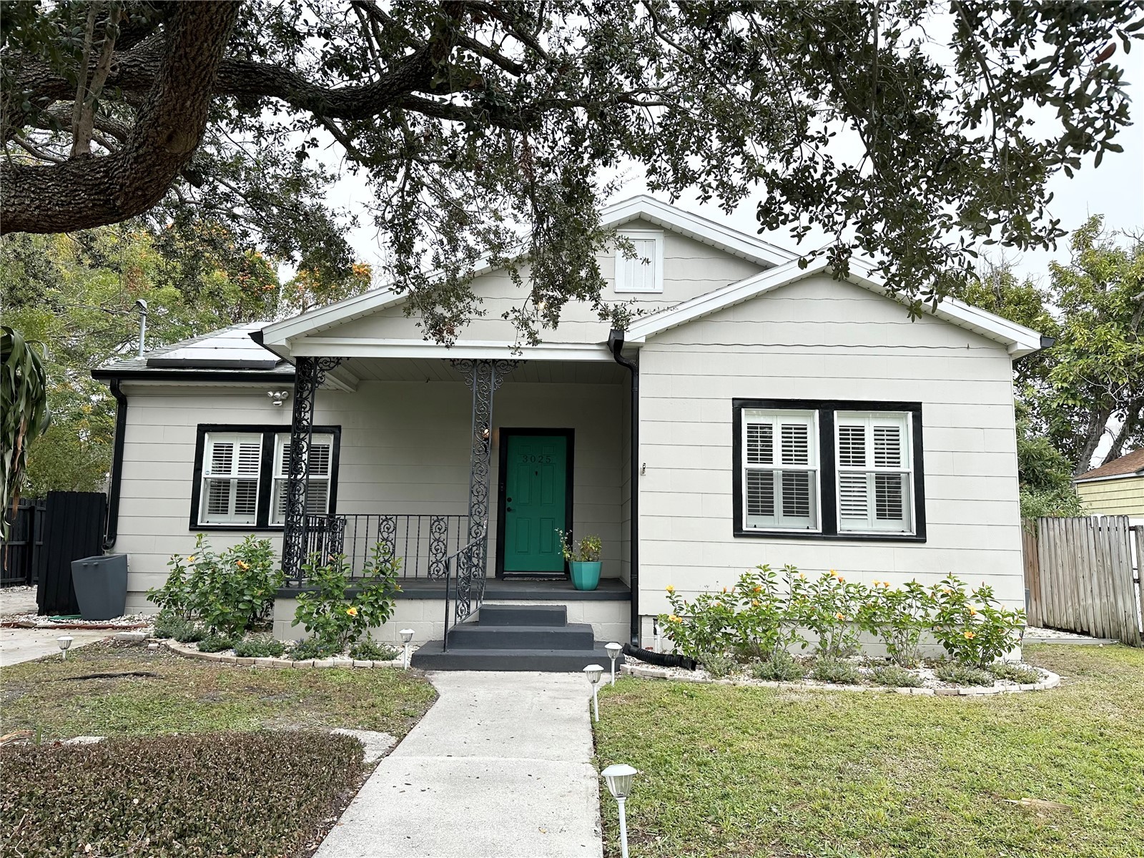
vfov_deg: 56.8
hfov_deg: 71.6
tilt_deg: +8.1
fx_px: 793
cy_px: 429
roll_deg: -1.5
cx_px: 572
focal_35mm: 24
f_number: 1.78
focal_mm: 6.86
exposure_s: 1/1321
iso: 80
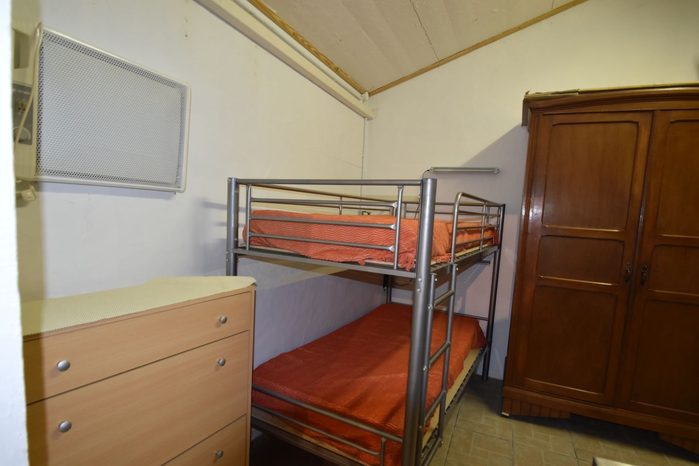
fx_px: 349
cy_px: 233
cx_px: 350
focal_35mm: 18
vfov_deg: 67.4
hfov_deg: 90.0
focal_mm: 12
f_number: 3.8
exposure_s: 1/60
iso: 800
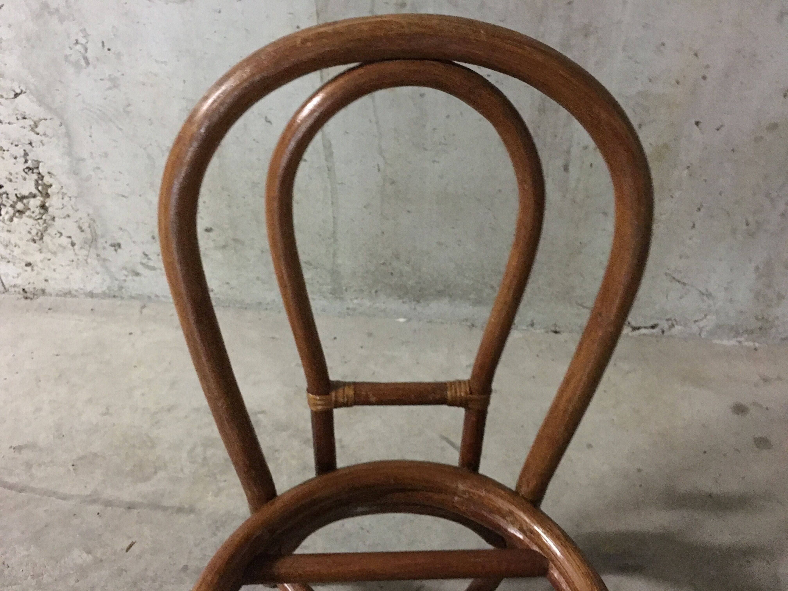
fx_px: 660
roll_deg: -0.2
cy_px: 296
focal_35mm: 29
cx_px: 394
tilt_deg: -38.6
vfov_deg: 48.2
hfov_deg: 61.7
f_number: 2.2
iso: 125
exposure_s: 1/4
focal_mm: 4.15
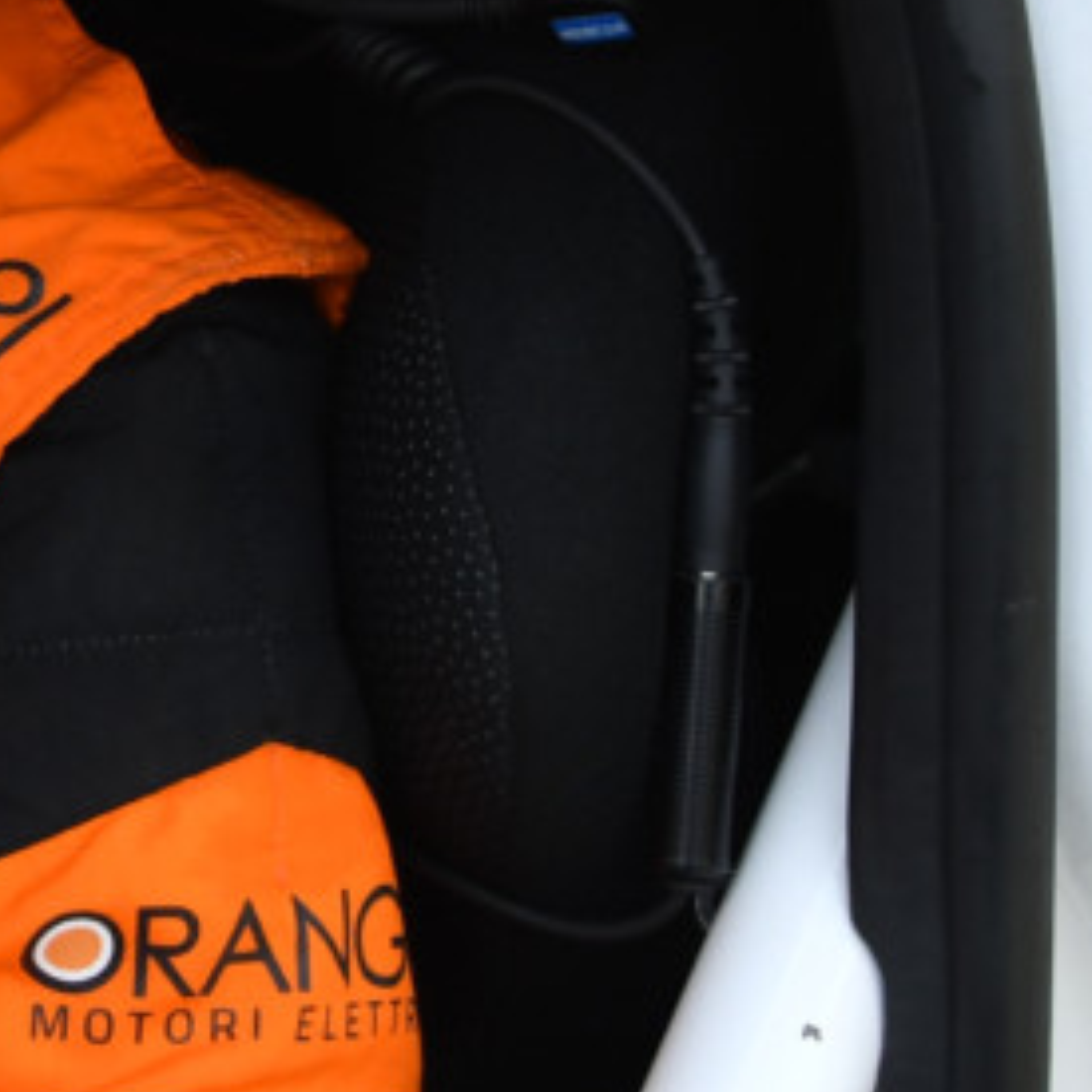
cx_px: -341
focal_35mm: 178
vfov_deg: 9.8
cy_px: 22
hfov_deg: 9.6
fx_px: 6353
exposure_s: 1/250
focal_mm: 24
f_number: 5
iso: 100
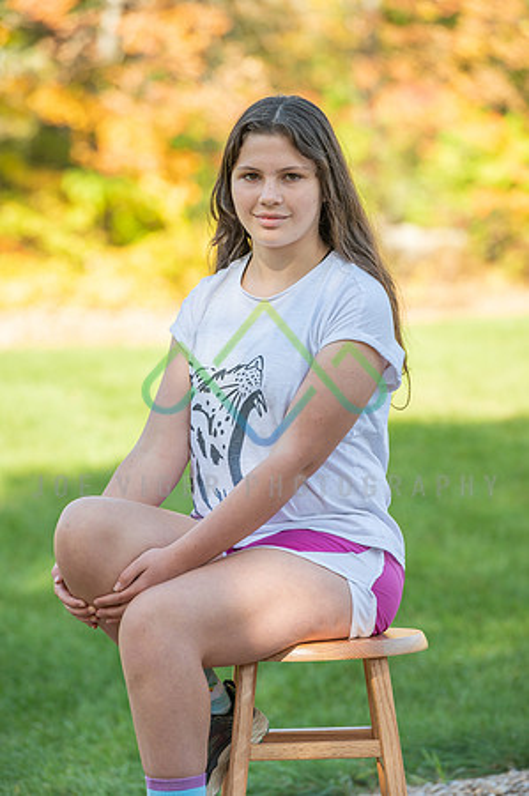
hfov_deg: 6.9
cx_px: 264
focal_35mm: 200
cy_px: 398
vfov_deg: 10.3
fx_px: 4418
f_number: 6.3
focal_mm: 200
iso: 100
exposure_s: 1/125
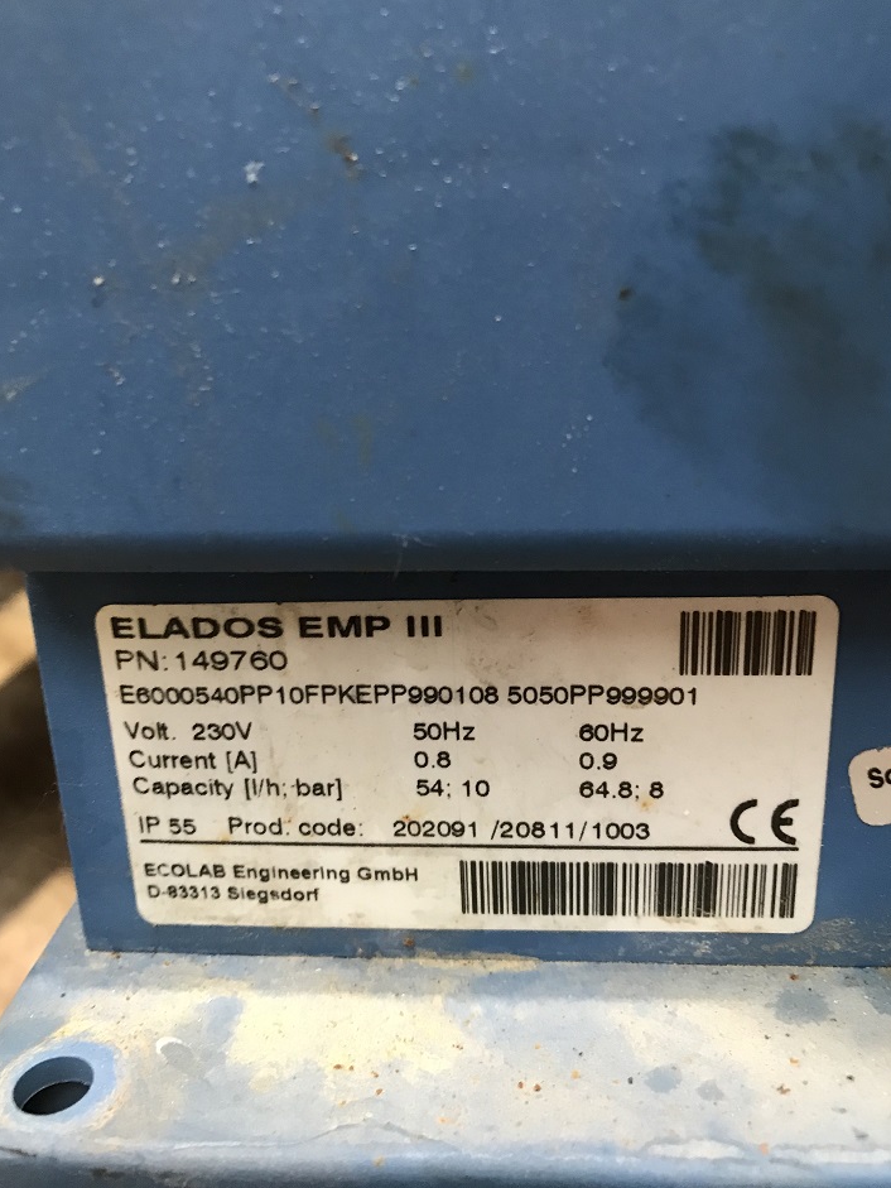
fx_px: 1029
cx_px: 432
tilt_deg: -41.5
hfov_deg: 46.8
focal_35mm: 30
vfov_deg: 59.9
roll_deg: +5.4
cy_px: 554
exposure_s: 1/17
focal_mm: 3.99
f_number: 1.8
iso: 80
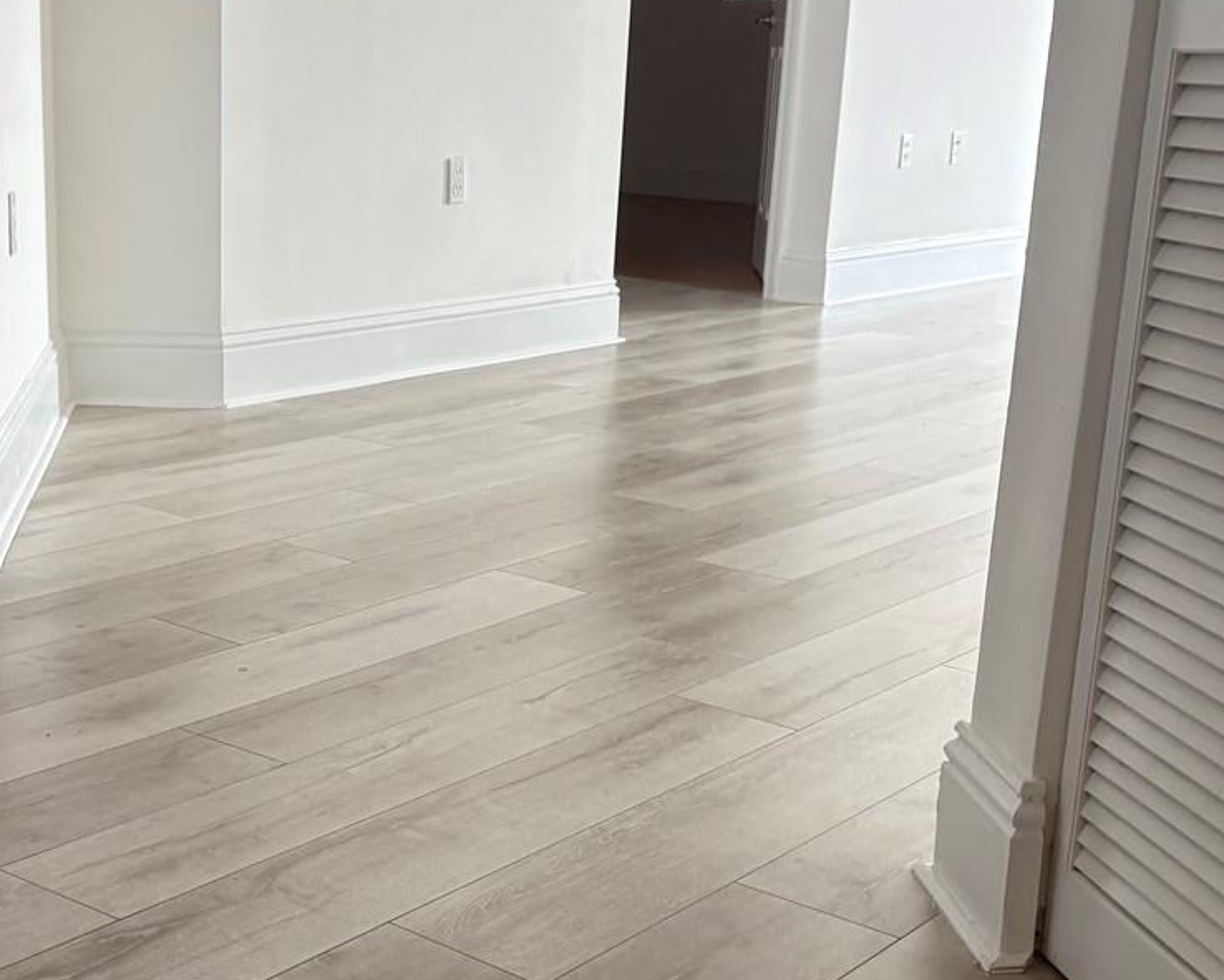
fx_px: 1993
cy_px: 605
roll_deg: -2.1
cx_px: 426
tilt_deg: -16.0
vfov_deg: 27.5
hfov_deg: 33.9
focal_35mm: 55
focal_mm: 5.96
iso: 100
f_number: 1.6
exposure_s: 1/120
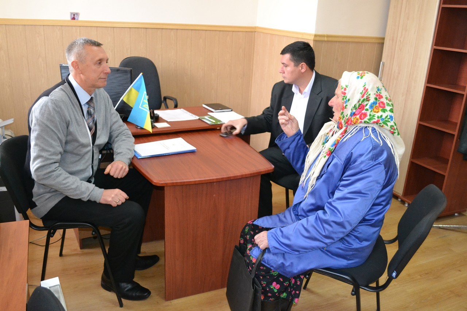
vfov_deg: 40.0
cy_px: 156
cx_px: 234
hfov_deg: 57.2
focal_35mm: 33
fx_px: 428
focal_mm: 22
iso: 2500
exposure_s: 1/60
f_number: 3.8
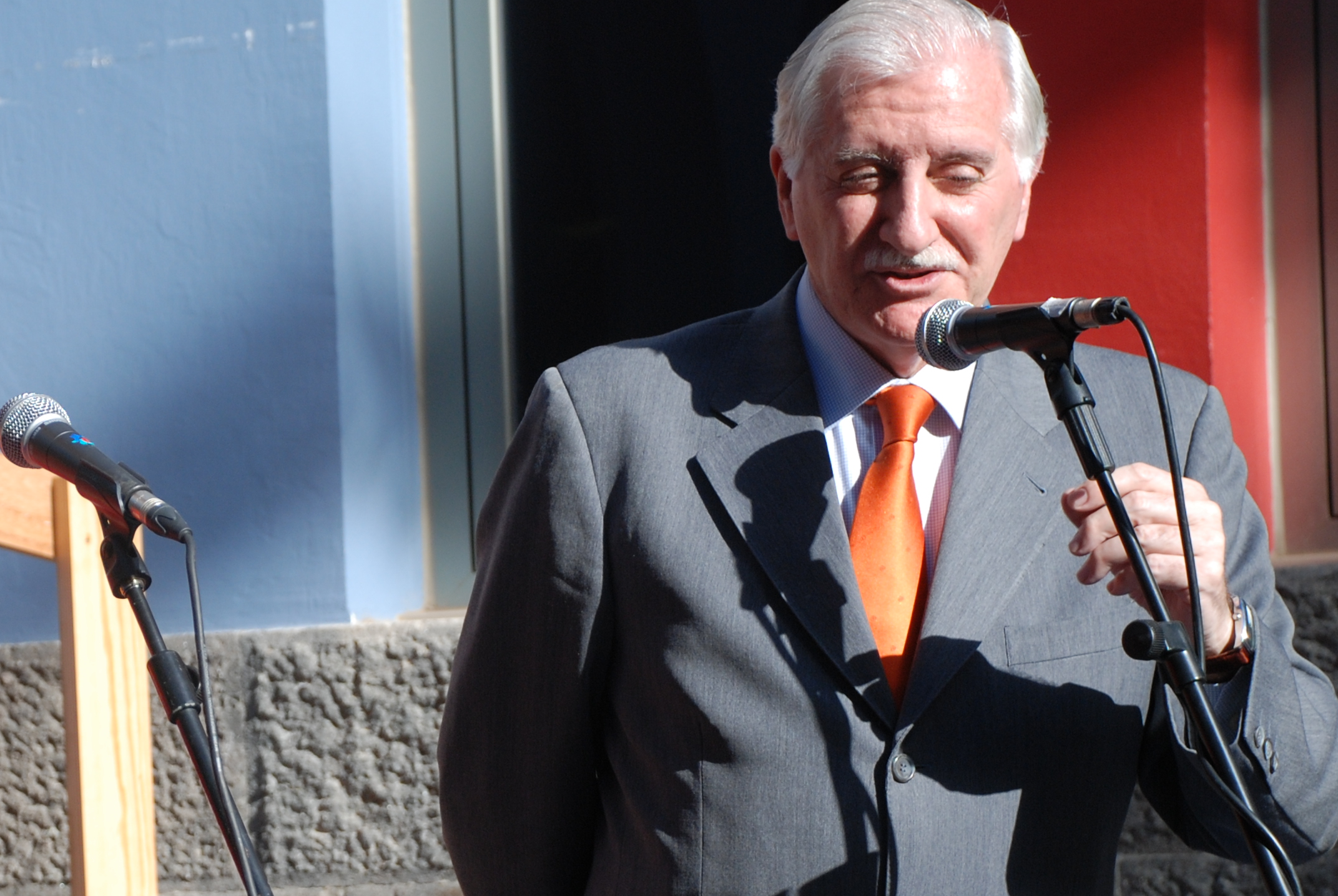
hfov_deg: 12.2
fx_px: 6252
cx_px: 234
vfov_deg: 8.2
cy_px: 697
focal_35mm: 168
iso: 200
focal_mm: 62
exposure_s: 1/500
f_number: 5.6
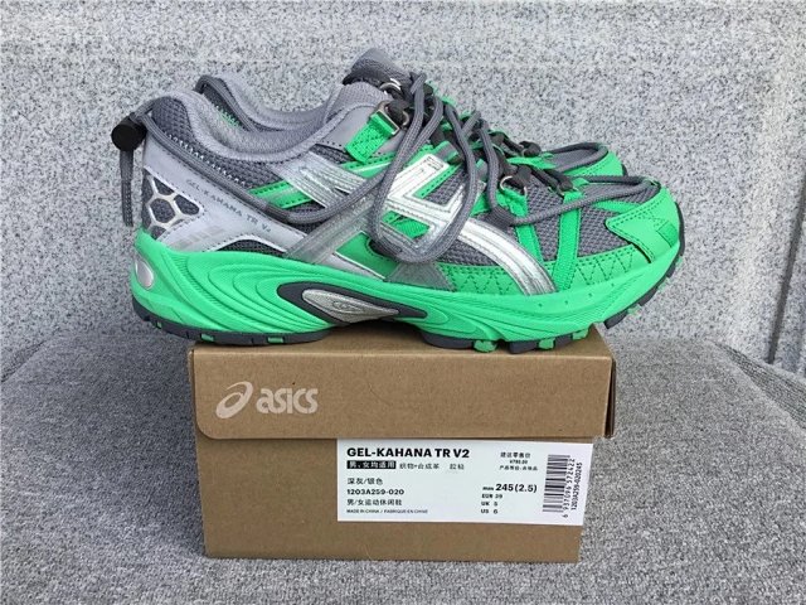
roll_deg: -0.8
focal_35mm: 31
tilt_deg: -20.6
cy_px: 302
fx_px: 722
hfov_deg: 58.4
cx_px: 403
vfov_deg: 45.4
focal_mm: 3.3
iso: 25
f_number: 2.4
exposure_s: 1/362
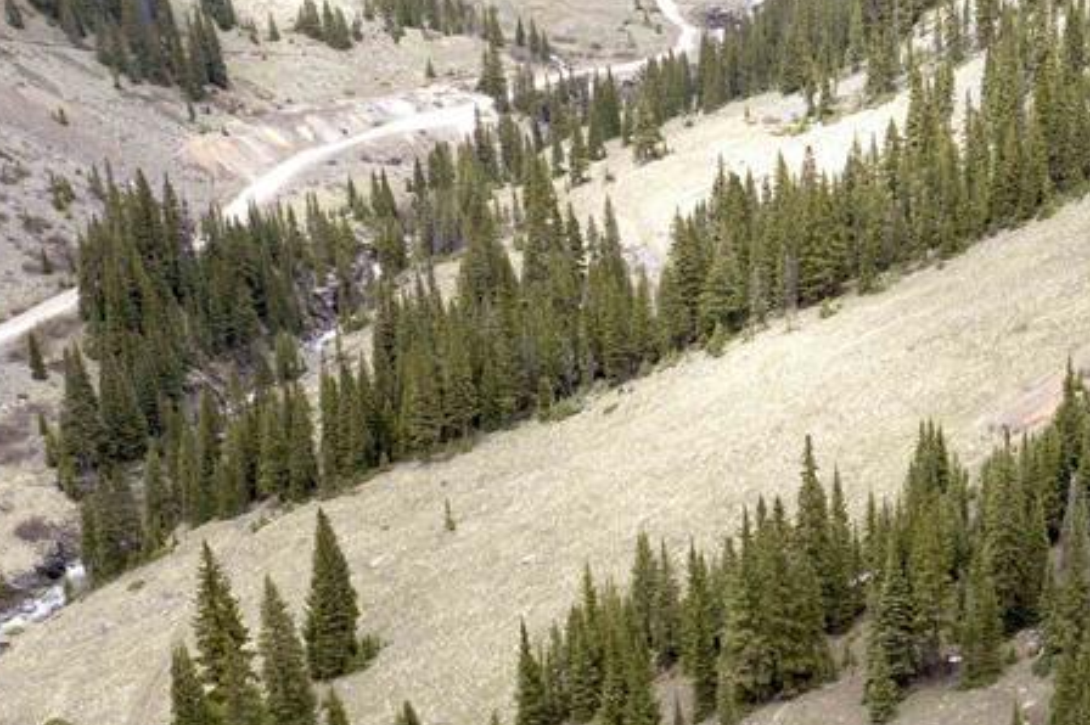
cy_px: 659
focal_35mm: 64
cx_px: 939
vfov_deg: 20.7
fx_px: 1936
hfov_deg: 30.3
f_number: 5
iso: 100
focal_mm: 10.26
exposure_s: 1/320
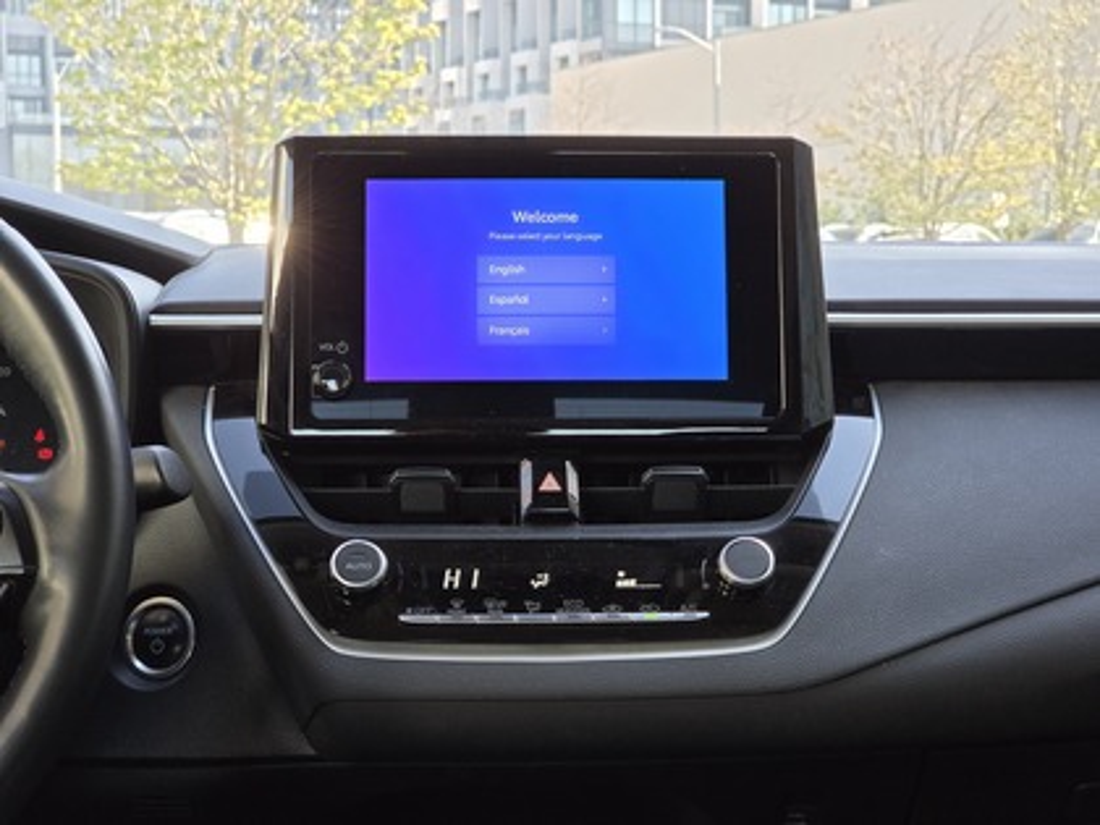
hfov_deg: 28.2
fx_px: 2193
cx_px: 550
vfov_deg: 21.3
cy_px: 412
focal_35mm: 69
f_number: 2.4
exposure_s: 1/120
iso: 64
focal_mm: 7
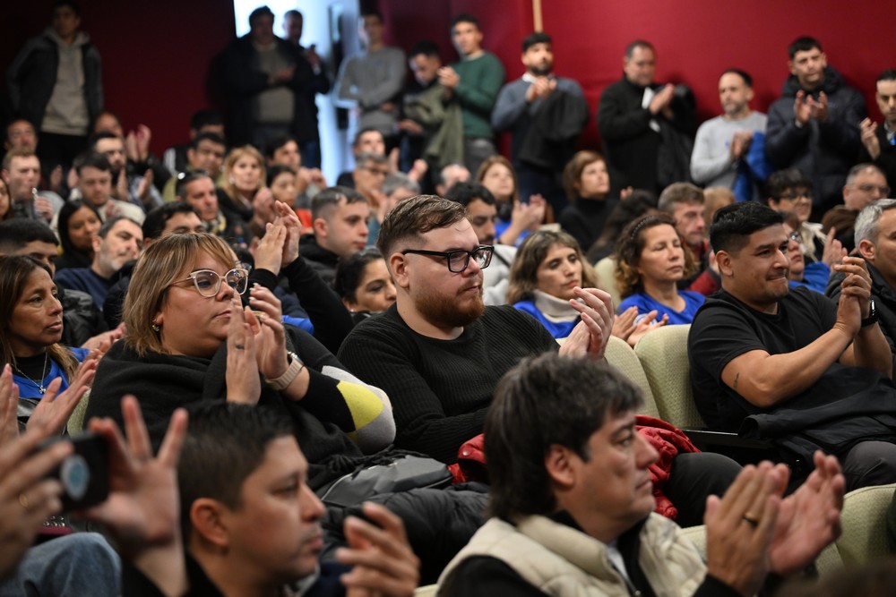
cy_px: 298
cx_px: 448
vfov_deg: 20.0
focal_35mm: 68
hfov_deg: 29.7
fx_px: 1693
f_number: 2.8
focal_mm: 68
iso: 2500
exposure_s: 1/200
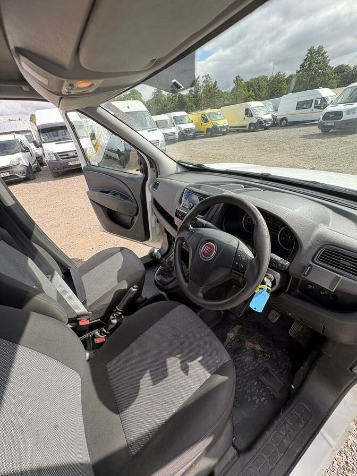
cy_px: 238
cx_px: 178
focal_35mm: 14
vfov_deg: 102.1
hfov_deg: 85.7
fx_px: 193
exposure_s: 1/169
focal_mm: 2.22
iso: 40
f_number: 2.2
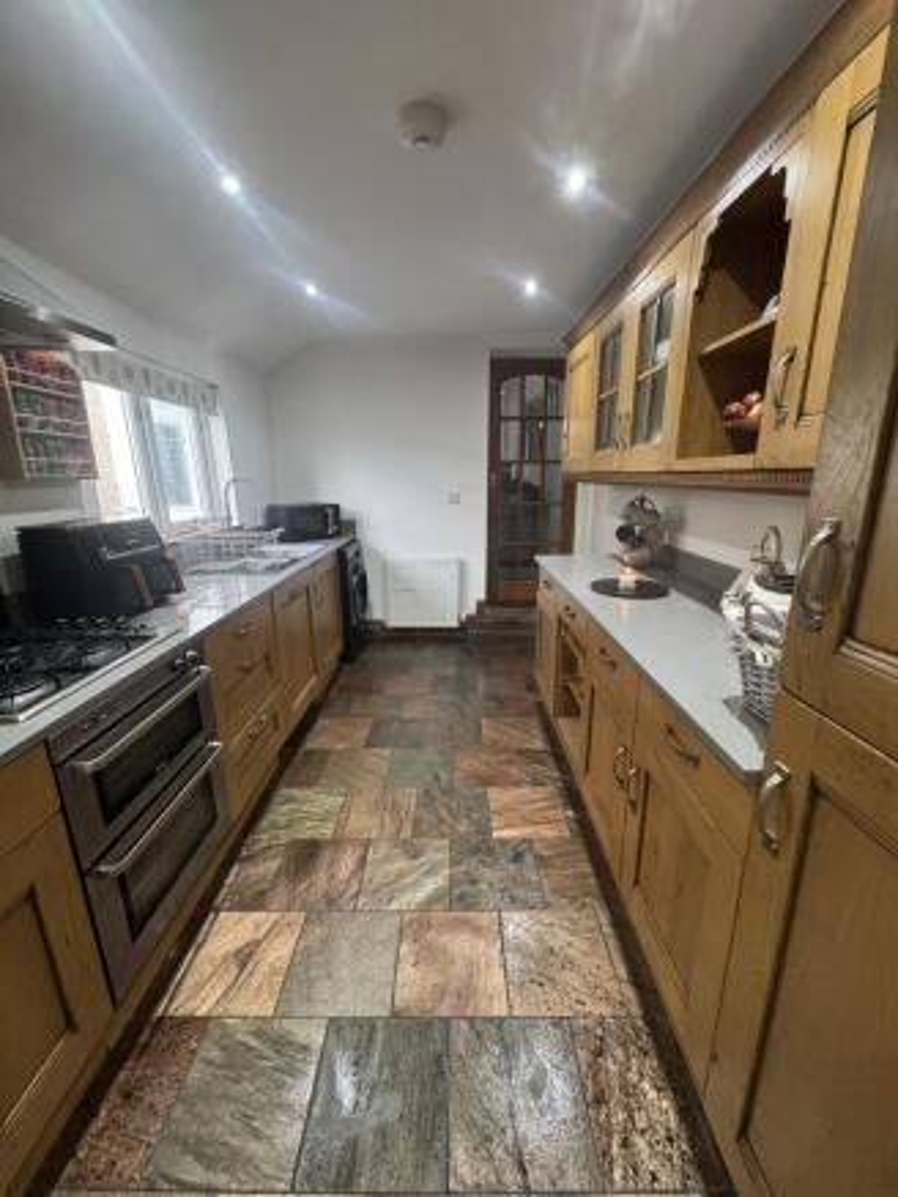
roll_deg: +0.9
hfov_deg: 85.7
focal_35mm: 14
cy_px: 598
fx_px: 484
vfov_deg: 102.0
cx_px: 449
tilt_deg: -14.3
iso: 320
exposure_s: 1/86
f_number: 2.2
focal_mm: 2.22
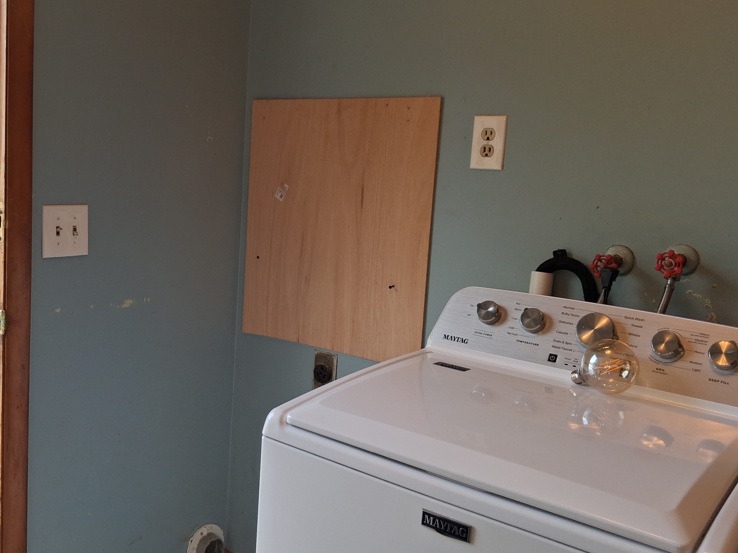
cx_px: 275
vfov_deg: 38.6
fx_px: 789
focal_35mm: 37
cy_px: 257
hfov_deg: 49.6
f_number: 1.8
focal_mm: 4
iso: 64
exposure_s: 1/120
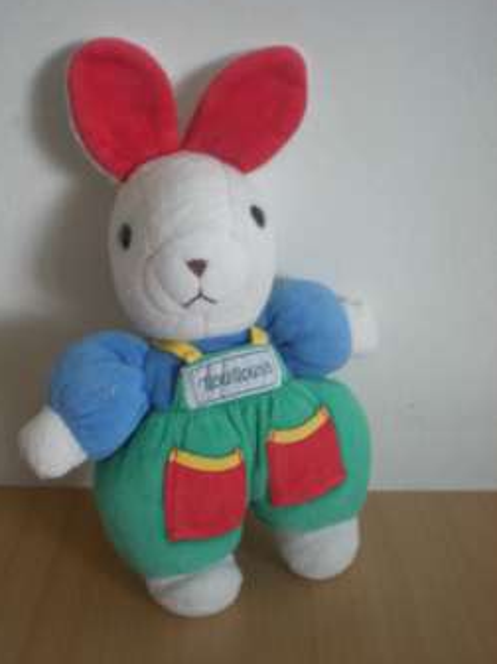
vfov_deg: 43.0
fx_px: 844
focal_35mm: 44
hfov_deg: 32.8
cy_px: 359
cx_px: 213
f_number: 3.1
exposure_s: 1/28.2
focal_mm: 6.3
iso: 200
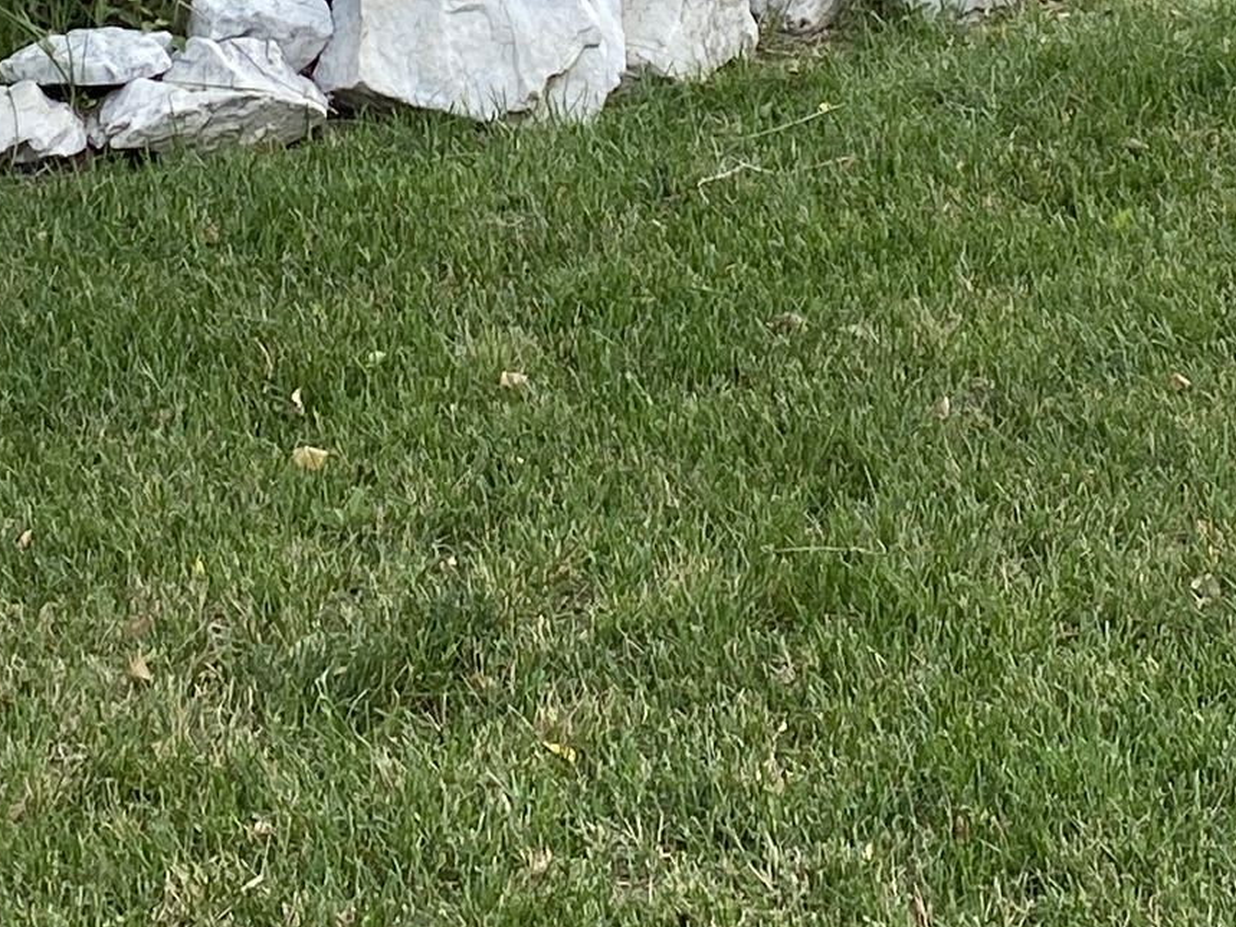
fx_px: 4356
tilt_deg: -3.5
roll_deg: +0.7
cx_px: 531
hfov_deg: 16.1
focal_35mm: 122
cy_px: -681
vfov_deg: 11.4
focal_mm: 4.25
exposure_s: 1/1206
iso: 32
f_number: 1.8
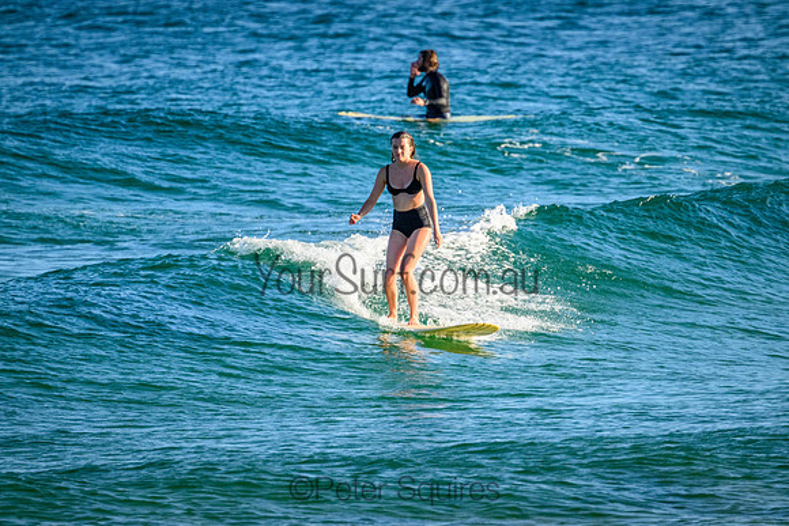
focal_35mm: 800
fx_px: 17537
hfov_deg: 2.6
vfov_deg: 1.7
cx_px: 394
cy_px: 263
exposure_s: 1/2000
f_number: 11
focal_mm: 800
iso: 2500
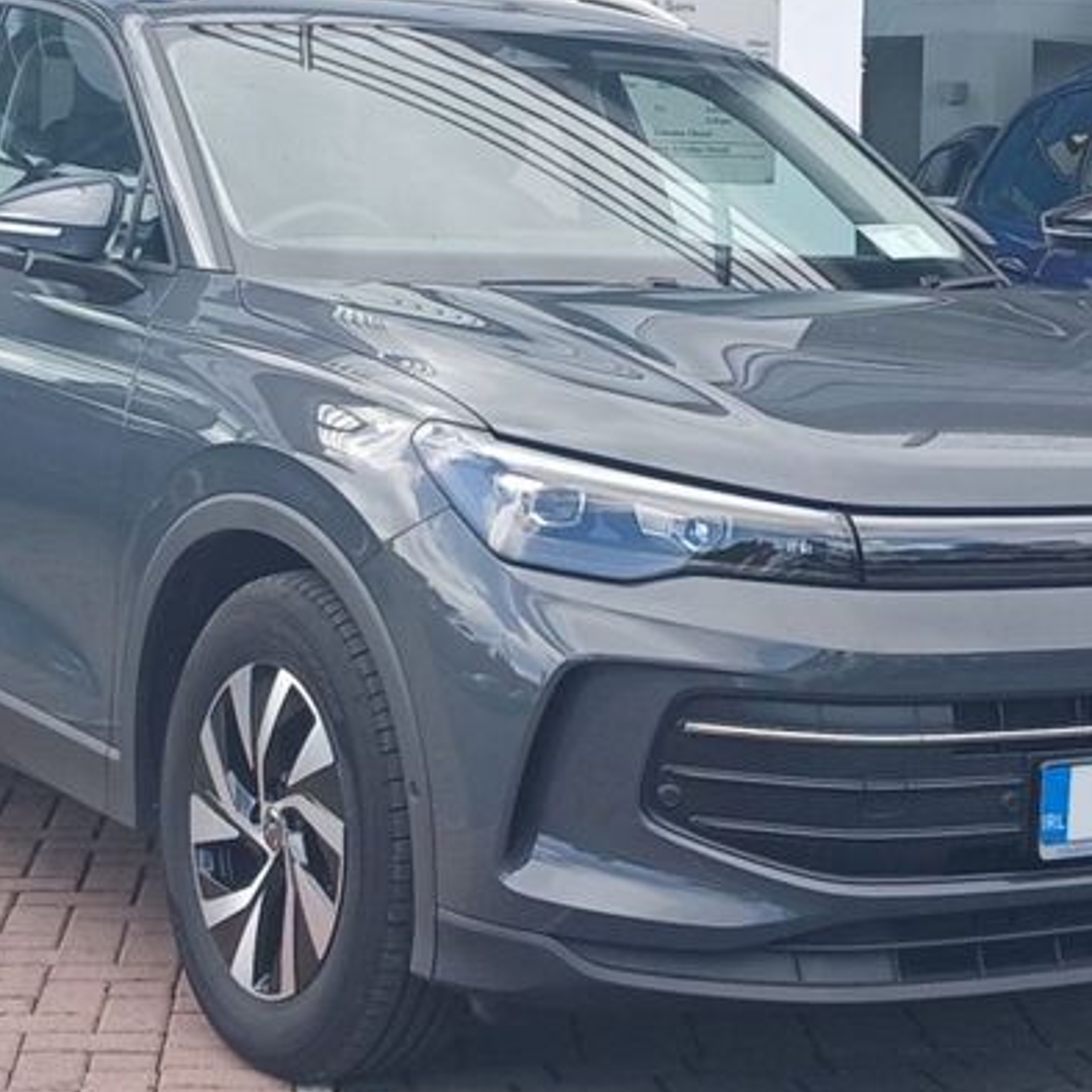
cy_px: 540
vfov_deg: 47.2
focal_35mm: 35
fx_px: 1249
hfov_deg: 47.2
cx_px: 554
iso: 20
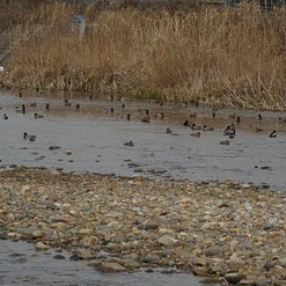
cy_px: 123
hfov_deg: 6.6
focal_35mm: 264
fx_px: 2468
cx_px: 163
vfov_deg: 6.6
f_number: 6.3
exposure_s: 1/800
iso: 200
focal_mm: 100
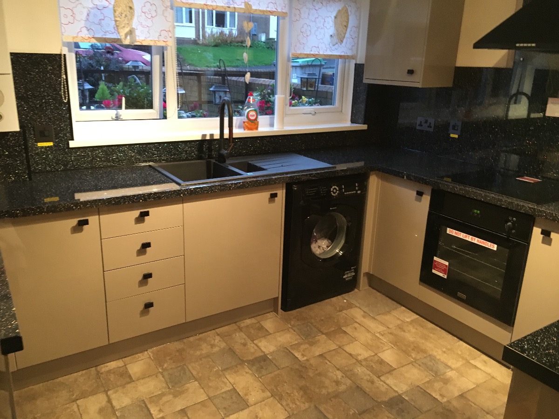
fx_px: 468
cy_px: 210
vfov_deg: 48.2
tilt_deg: -15.8
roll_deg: -3.0
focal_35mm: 29
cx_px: 280
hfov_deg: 61.7
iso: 200
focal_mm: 4.15
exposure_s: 1/17
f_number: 2.2
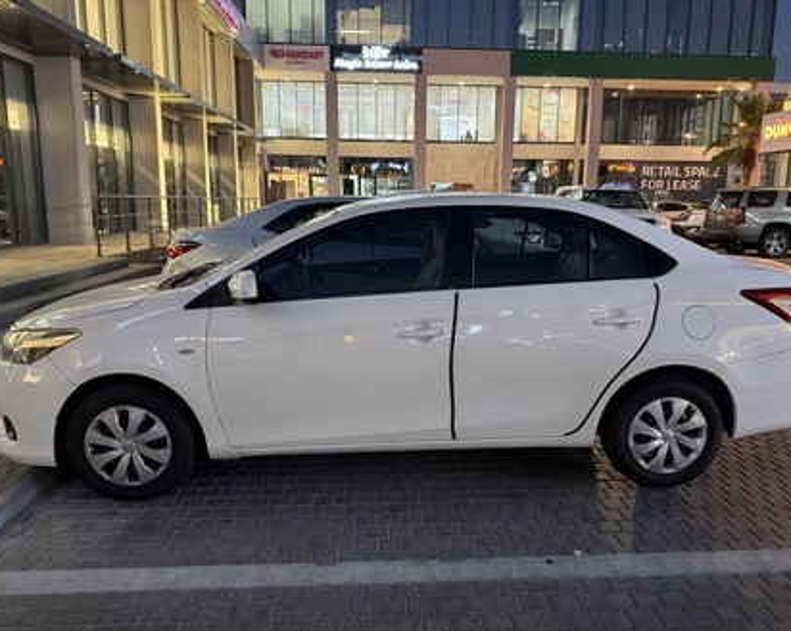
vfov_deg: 54.9
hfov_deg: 66.0
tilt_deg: -9.6
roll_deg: -0.7
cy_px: 312
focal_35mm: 26
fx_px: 608
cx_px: 414
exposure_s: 1/50
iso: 640
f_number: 1.78
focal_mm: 6.76
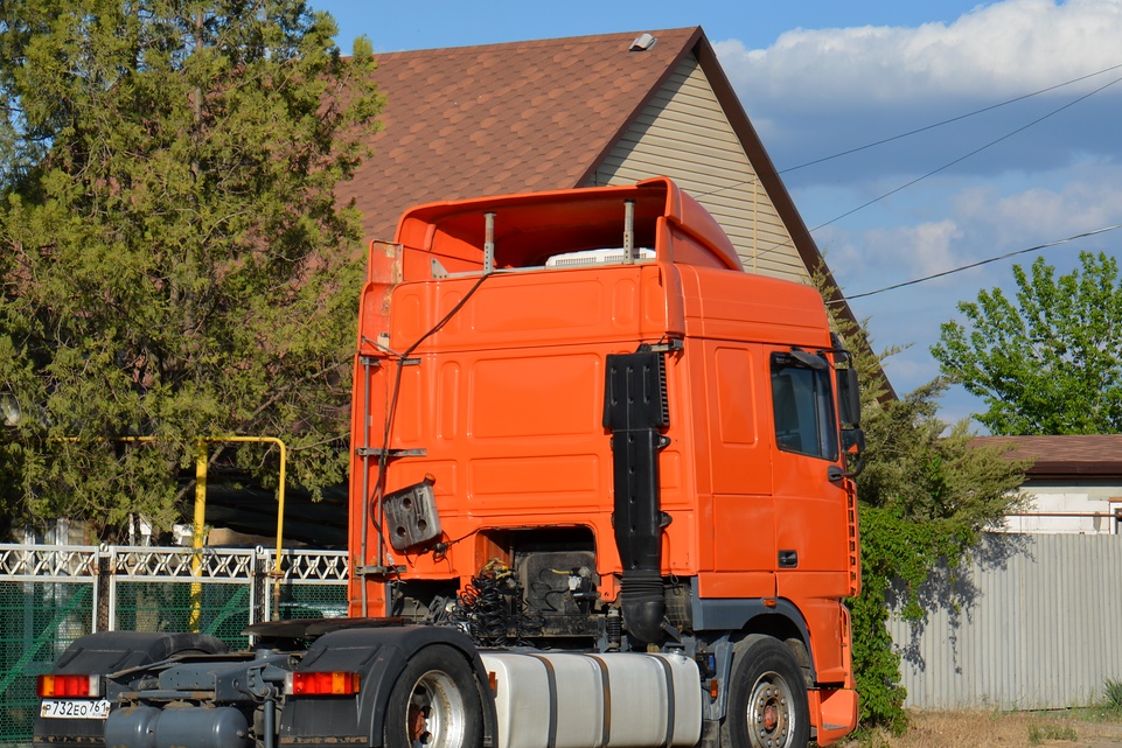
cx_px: 476
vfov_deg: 11.8
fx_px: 3616
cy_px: 408
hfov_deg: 17.6
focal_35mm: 116
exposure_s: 1/250
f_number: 8
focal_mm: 62
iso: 100
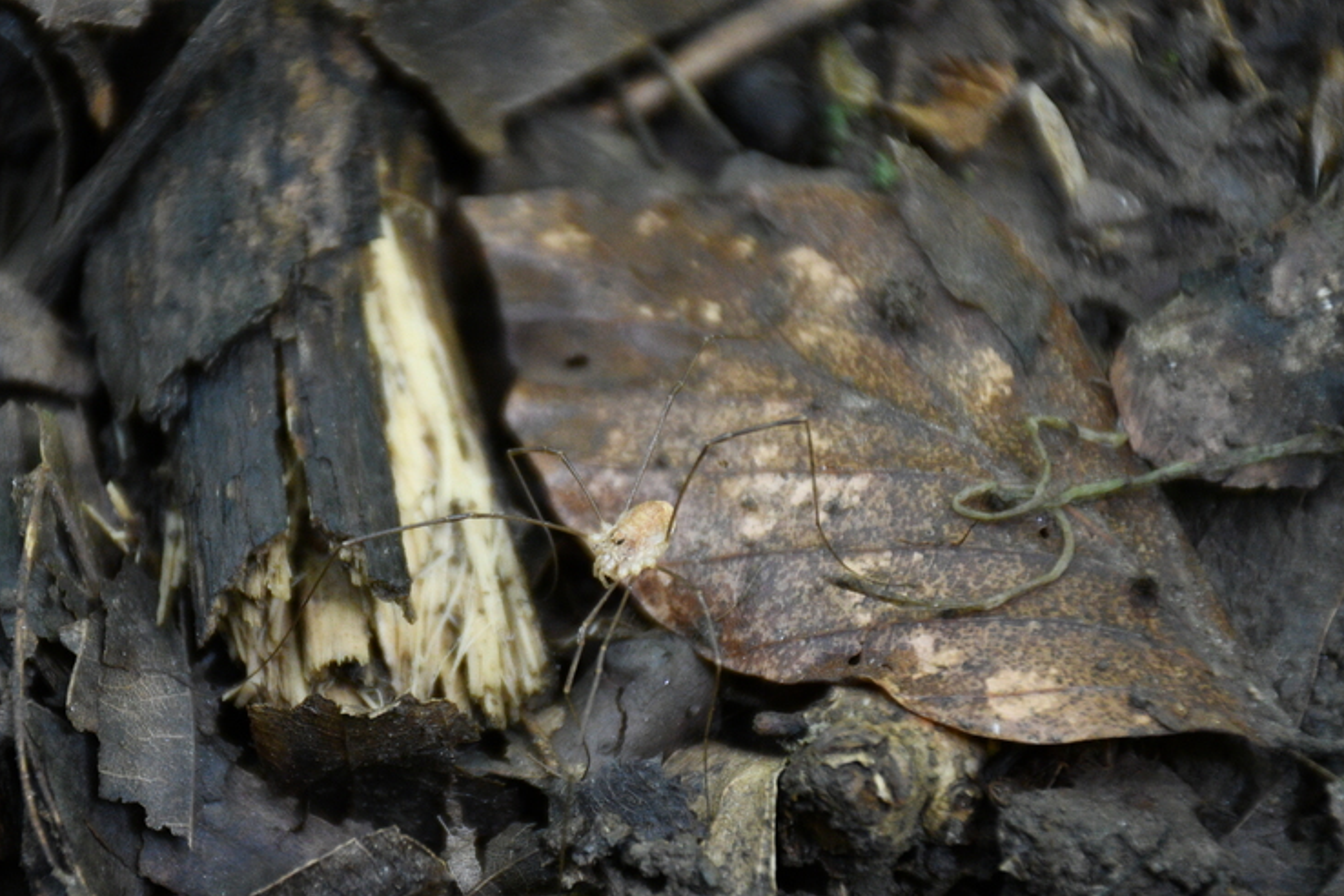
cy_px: 512
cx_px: 483
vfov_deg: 5.0
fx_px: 10191
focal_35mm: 273
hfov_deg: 7.5
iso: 2500
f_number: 5.6
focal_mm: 140
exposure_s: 1/80
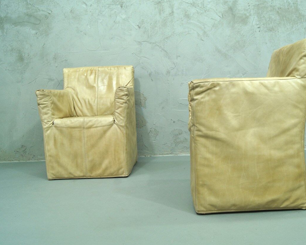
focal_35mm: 34
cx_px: 183
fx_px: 308
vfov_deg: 43.4
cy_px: 122
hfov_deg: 52.5
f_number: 8
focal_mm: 20
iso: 400
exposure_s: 1/13
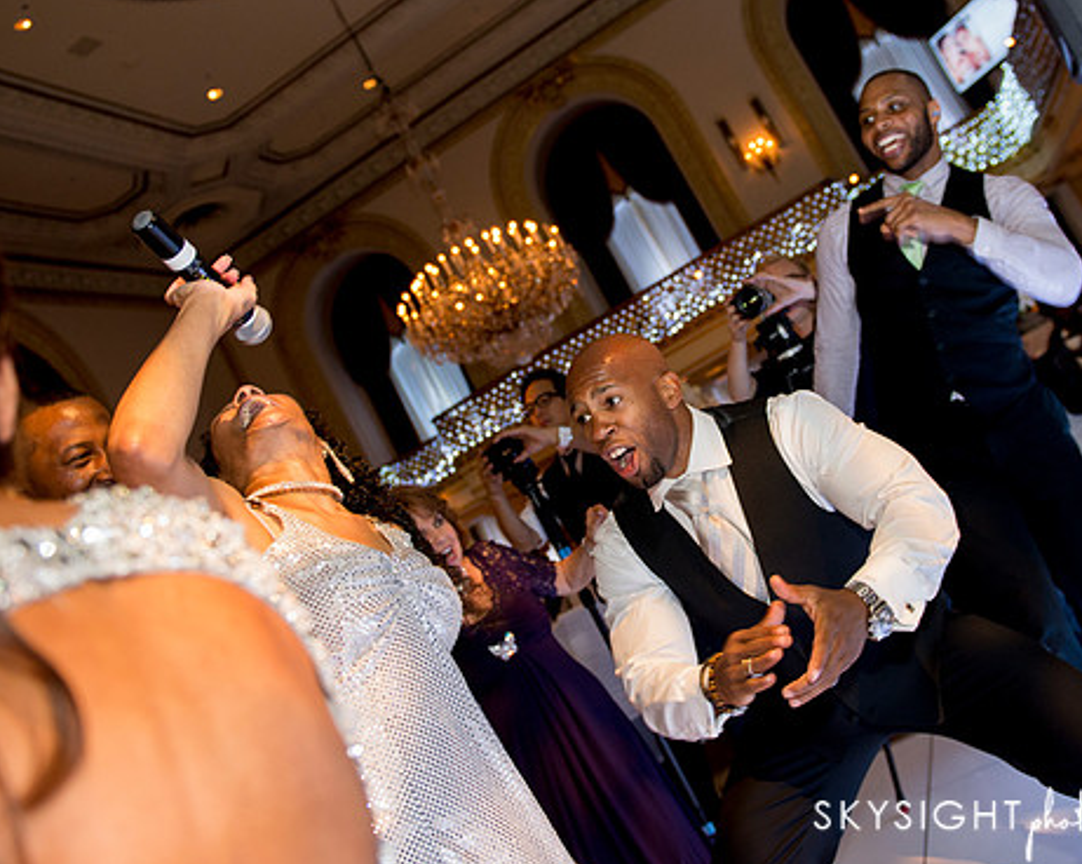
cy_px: 387
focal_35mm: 35
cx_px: 628
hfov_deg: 51.4
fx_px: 1120
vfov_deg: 42.1
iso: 1250
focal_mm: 24
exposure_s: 1/100
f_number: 2.8
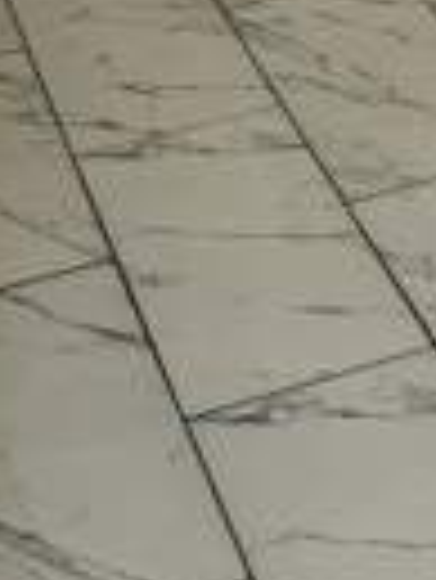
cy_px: -576
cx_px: 521
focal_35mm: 119
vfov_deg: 14.0
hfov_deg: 12.2
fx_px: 1995
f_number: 1.78
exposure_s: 1/120
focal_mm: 6.76
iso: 125
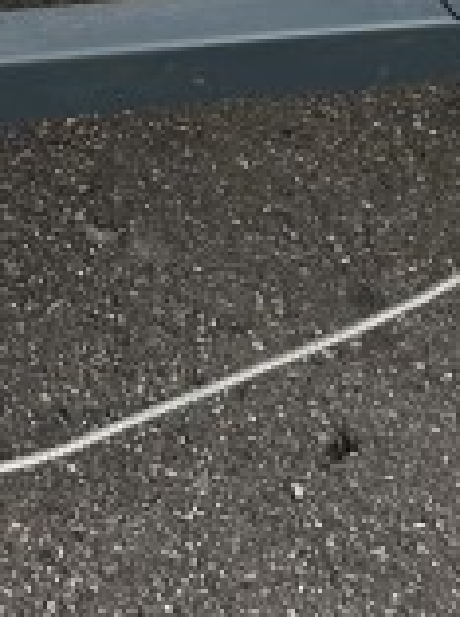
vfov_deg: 11.3
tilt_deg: -22.2
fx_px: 2793
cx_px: -330
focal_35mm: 157
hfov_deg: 9.1
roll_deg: -0.1
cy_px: -637
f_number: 1.78
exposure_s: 1/962
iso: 80
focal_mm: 6.86
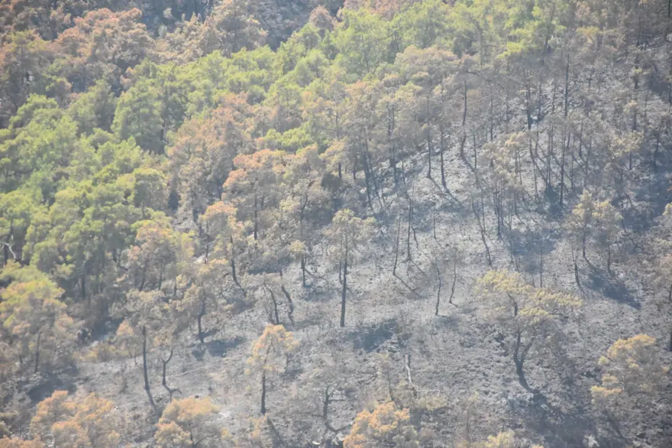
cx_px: 336
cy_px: 224
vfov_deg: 6.5
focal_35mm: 210
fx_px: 3918
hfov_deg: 9.8
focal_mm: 140
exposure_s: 1/640
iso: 800
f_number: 6.3
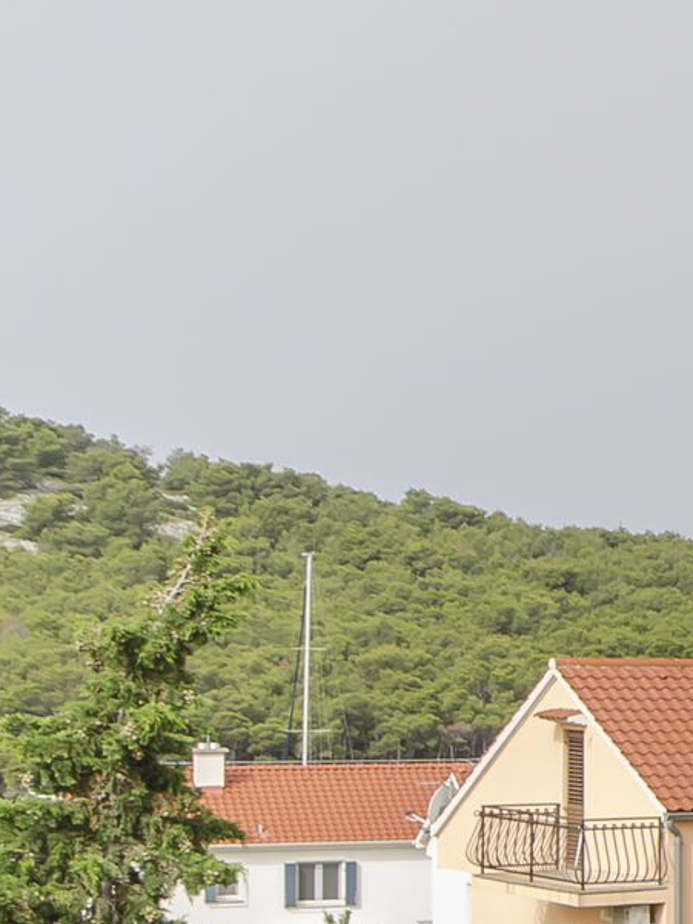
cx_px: 2045
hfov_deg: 9.0
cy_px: 676
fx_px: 3579
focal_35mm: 134
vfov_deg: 14.7
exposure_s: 1/100
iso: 100
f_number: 7.1
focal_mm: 20
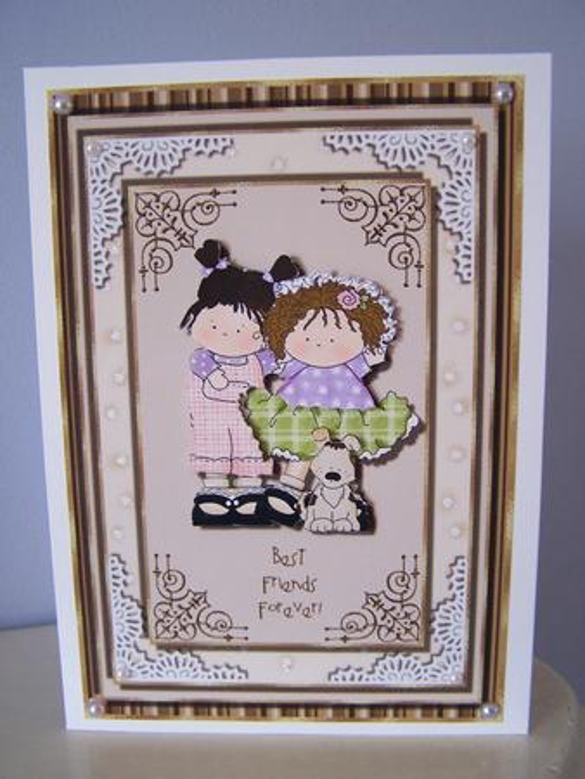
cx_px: 292
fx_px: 855
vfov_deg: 49.0
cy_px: 390
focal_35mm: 38
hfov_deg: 37.8
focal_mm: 6.3
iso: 140
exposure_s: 1/30
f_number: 2.8
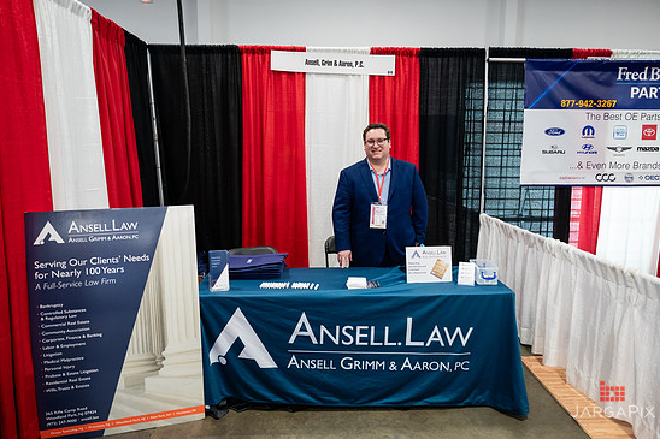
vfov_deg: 49.5
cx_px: 341
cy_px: 213
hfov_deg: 69.4
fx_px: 476
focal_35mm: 26
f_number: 3.2
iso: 2500
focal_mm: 24
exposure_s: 1/200
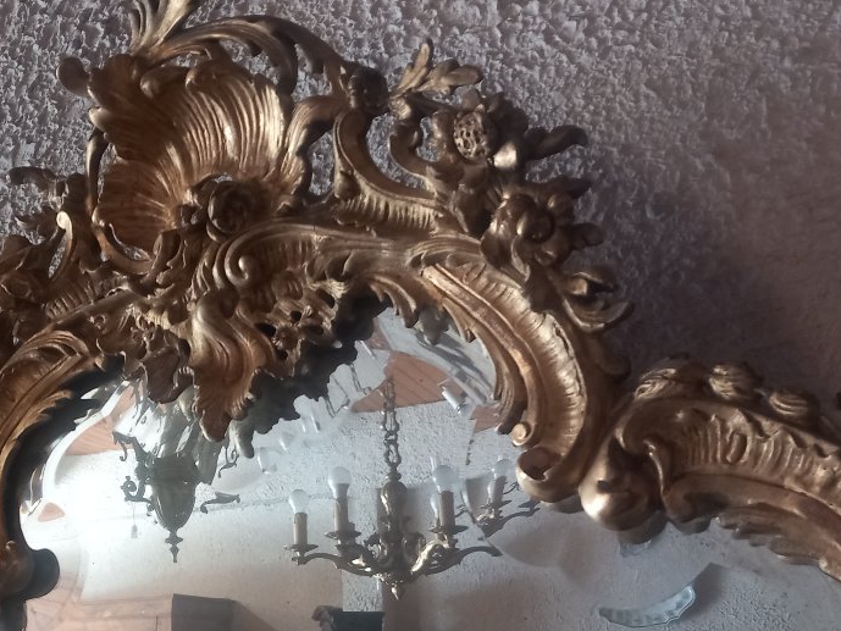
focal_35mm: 47
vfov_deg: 30.2
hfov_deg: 39.6
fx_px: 1142
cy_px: 497
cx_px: 232
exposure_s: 1/25
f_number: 1.8
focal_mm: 4
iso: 250
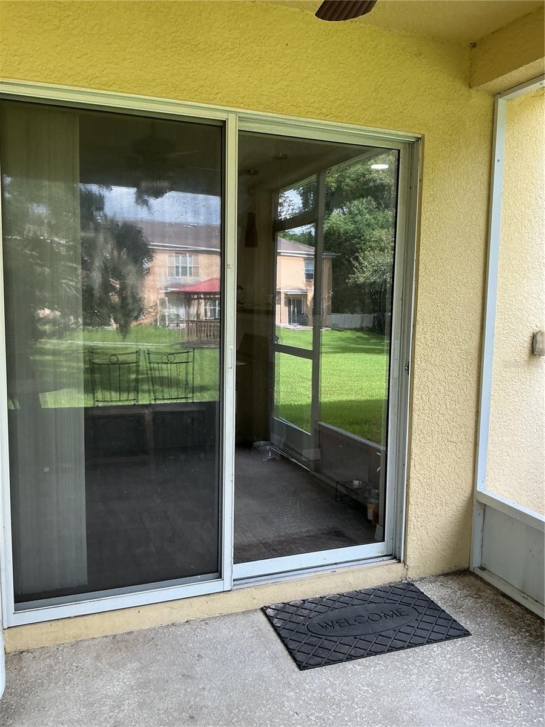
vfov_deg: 61.7
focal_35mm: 29
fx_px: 609
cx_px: 272
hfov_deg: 48.2
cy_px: 364
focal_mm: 3
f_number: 1.8
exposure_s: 1/120
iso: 50
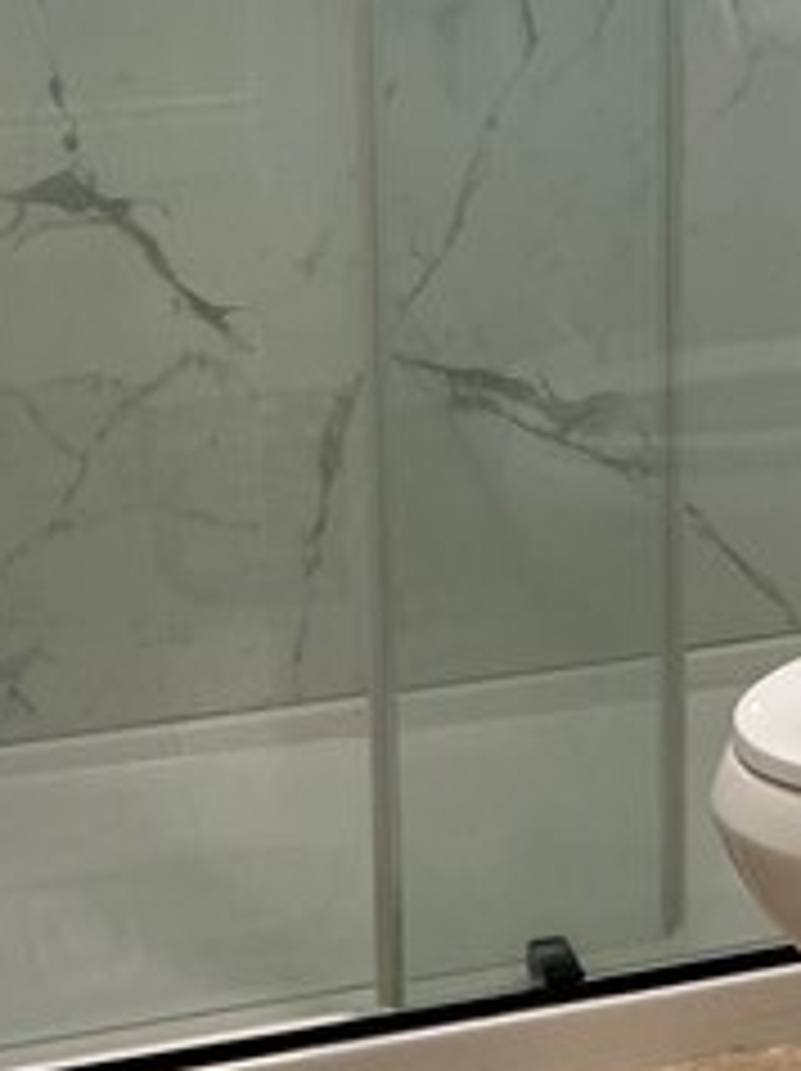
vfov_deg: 16.8
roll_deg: +0.5
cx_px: 1310
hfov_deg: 12.4
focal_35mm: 112
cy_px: -216
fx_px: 3462
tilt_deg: -6.5
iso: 125
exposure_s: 1/120
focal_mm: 5.7
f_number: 1.5
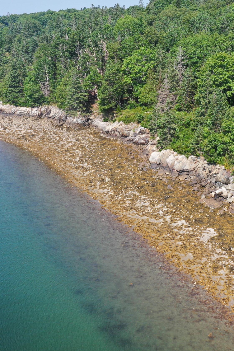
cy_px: 148
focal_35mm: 50
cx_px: 183
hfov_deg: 26.6
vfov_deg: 39.5
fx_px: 487
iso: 100
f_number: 5.6
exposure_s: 1/320
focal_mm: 10.26
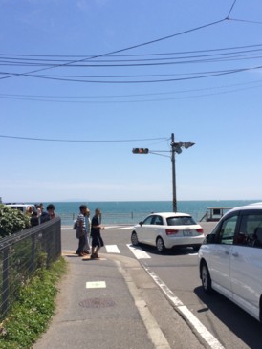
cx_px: 153
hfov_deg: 38.6
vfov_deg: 50.1
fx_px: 373
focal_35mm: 37
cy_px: 180
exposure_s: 1/3425
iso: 32
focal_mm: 4.12
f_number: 2.2
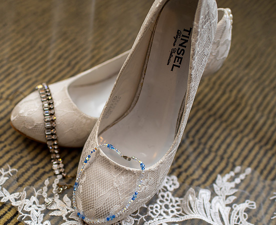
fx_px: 491
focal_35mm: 60
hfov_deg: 31.2
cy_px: 146
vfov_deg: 25.7
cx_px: 97
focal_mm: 35
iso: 100
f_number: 2.2
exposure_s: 1/100
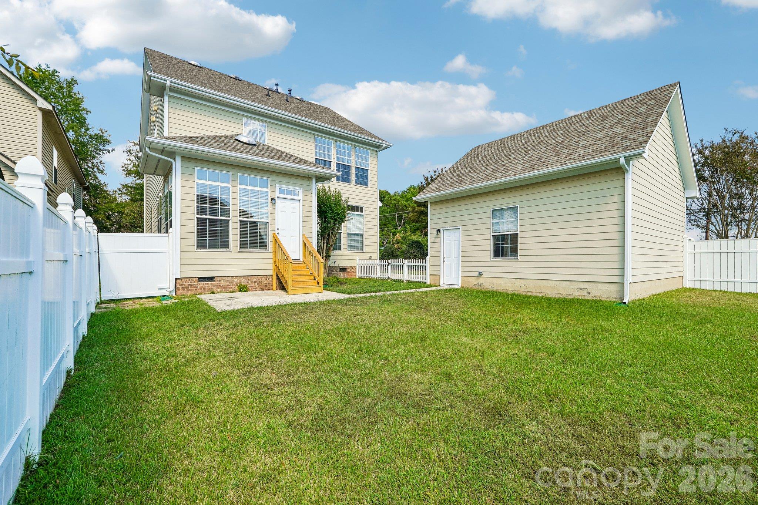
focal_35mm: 15
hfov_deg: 100.4
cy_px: 252
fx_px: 316
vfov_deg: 77.3
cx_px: 379
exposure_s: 1/60
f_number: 8
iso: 100
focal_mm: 10
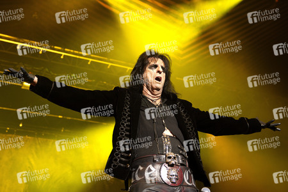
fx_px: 352
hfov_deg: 44.5
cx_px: 144
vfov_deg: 30.5
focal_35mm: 44
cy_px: 96
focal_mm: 44
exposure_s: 1/200
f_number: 3.5
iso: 1600
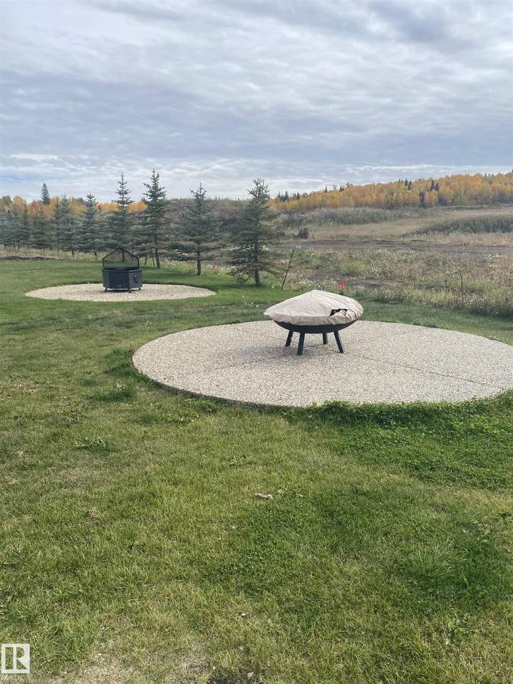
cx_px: 256
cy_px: 342
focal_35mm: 26
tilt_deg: -12.4
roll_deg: +2.6
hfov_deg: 53.1
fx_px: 514
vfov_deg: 67.3
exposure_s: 1/2755
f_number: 1.8
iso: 32
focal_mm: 4.25
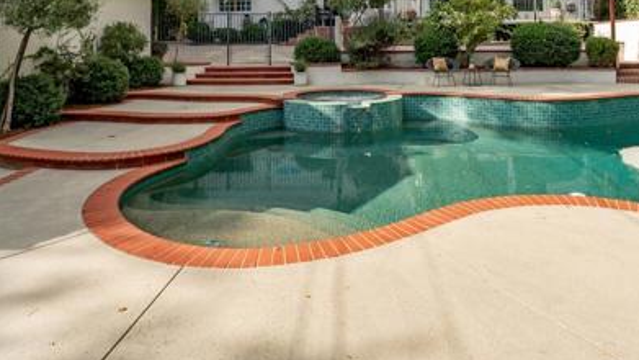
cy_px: 35
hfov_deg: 75.9
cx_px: 363
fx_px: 407
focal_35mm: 24
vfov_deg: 43.5
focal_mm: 14
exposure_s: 1/500
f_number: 9
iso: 640
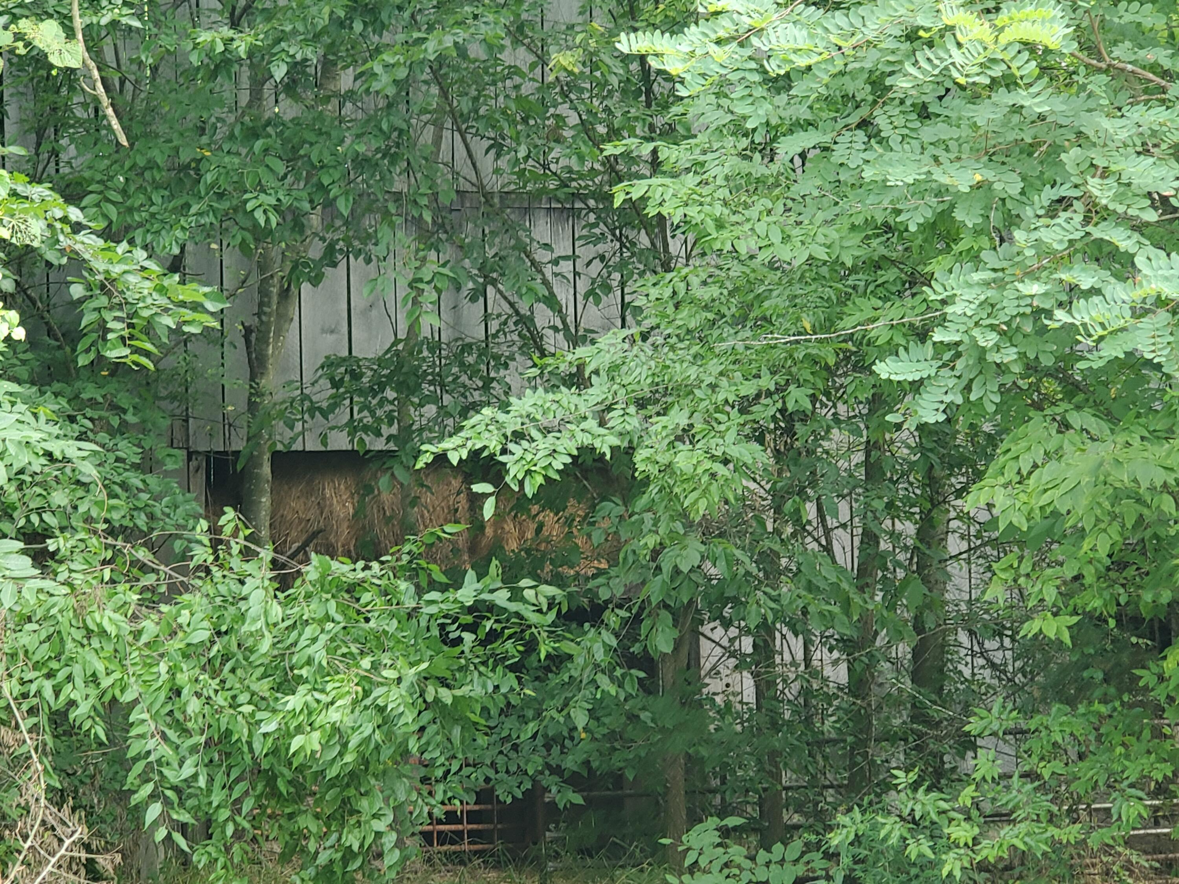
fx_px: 1771
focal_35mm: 52
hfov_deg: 36.8
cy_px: 442
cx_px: 590
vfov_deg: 28.0
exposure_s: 1/30
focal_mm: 6
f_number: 2.09
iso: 50
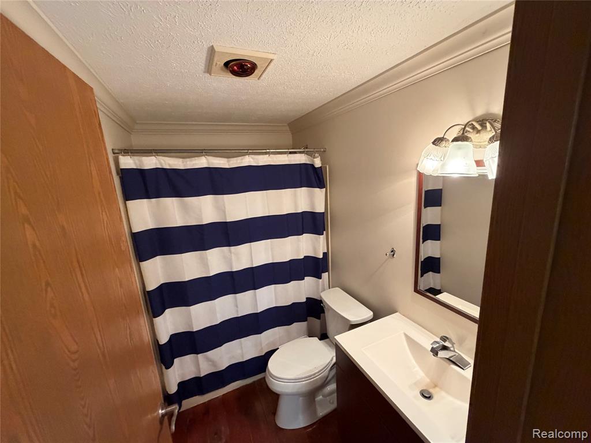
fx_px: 239
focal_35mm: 14
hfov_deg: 102.1
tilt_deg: -11.8
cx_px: 296
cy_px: 222
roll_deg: +3.2
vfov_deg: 85.7
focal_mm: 2.22
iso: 500
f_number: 2.2
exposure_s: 1/60
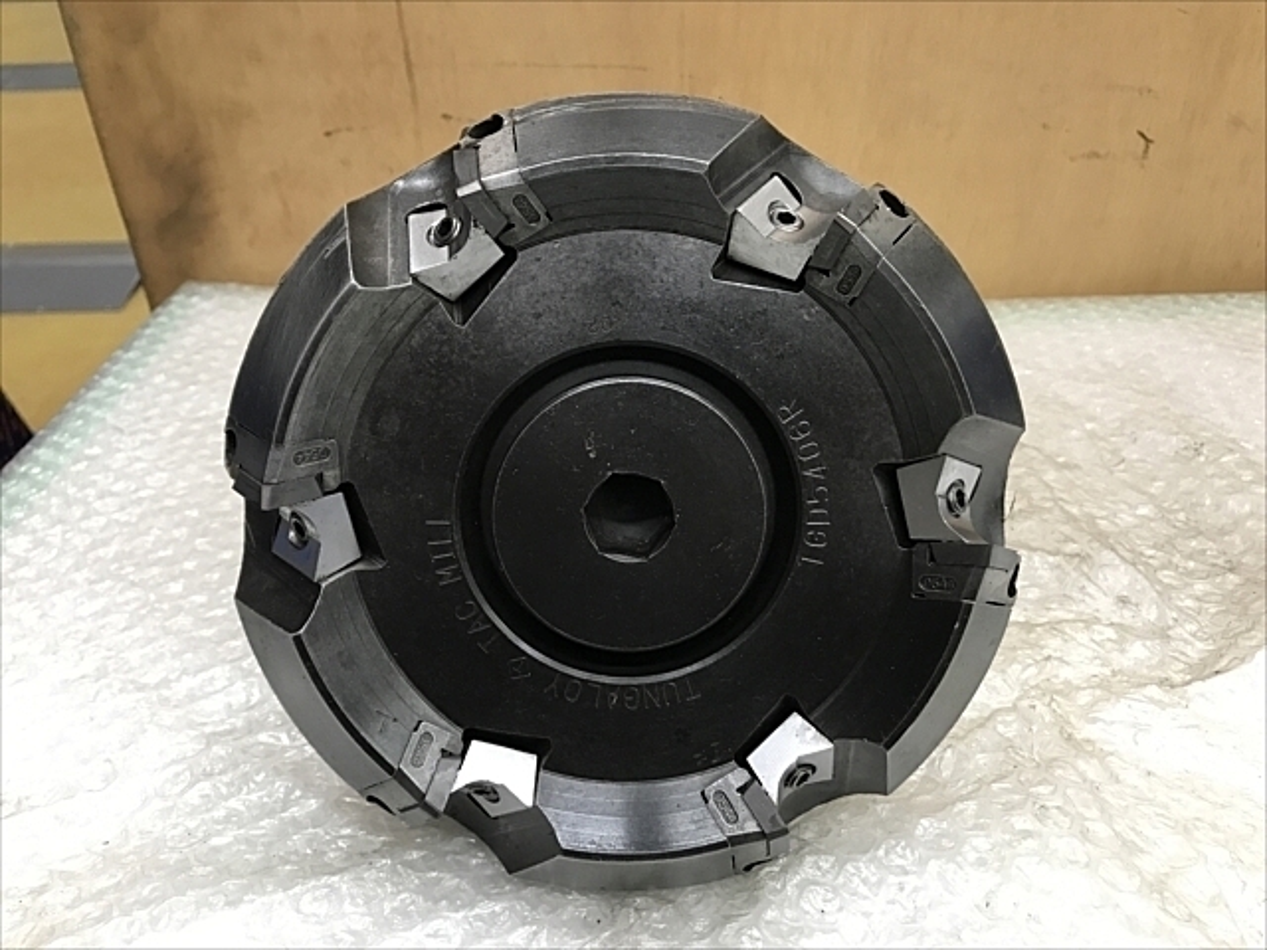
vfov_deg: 49.7
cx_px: 634
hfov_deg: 63.4
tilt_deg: -33.6
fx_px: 1025
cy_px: 475
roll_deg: +0.1
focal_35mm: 28
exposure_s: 1/17
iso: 40
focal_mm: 3.99
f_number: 1.8
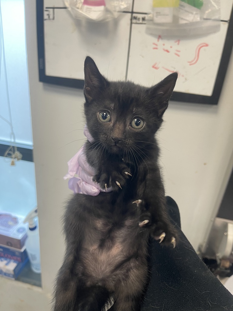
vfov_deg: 69.4
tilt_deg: -24.1
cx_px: 116
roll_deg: -6.4
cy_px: 156
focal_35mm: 25
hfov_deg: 54.9
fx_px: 224
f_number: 1.6
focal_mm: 5.1
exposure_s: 1/60
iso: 100
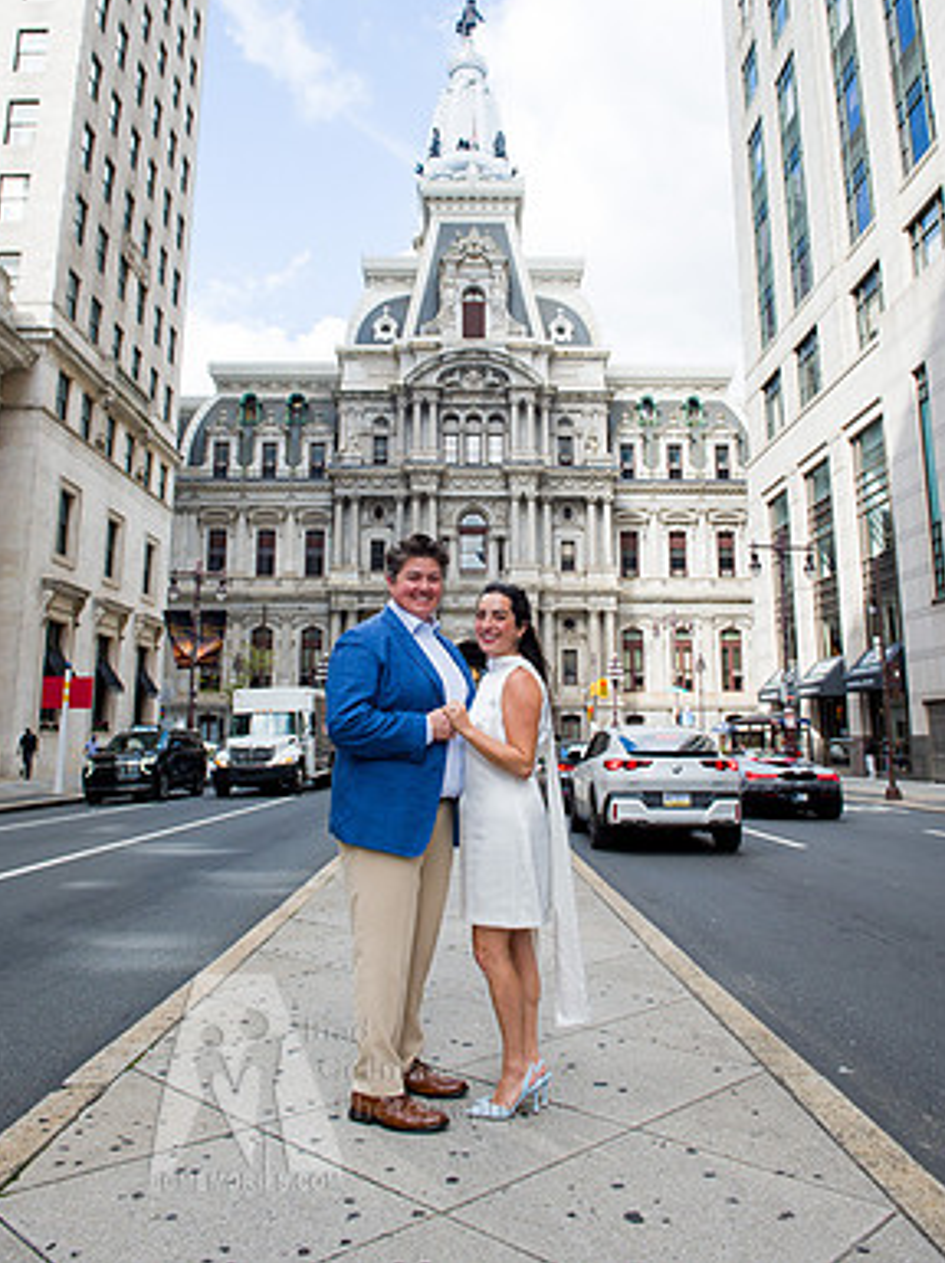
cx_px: 482
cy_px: 528
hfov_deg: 51.3
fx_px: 984
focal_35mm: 27
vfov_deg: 65.0
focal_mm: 24
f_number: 6.3
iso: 800
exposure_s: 1/640
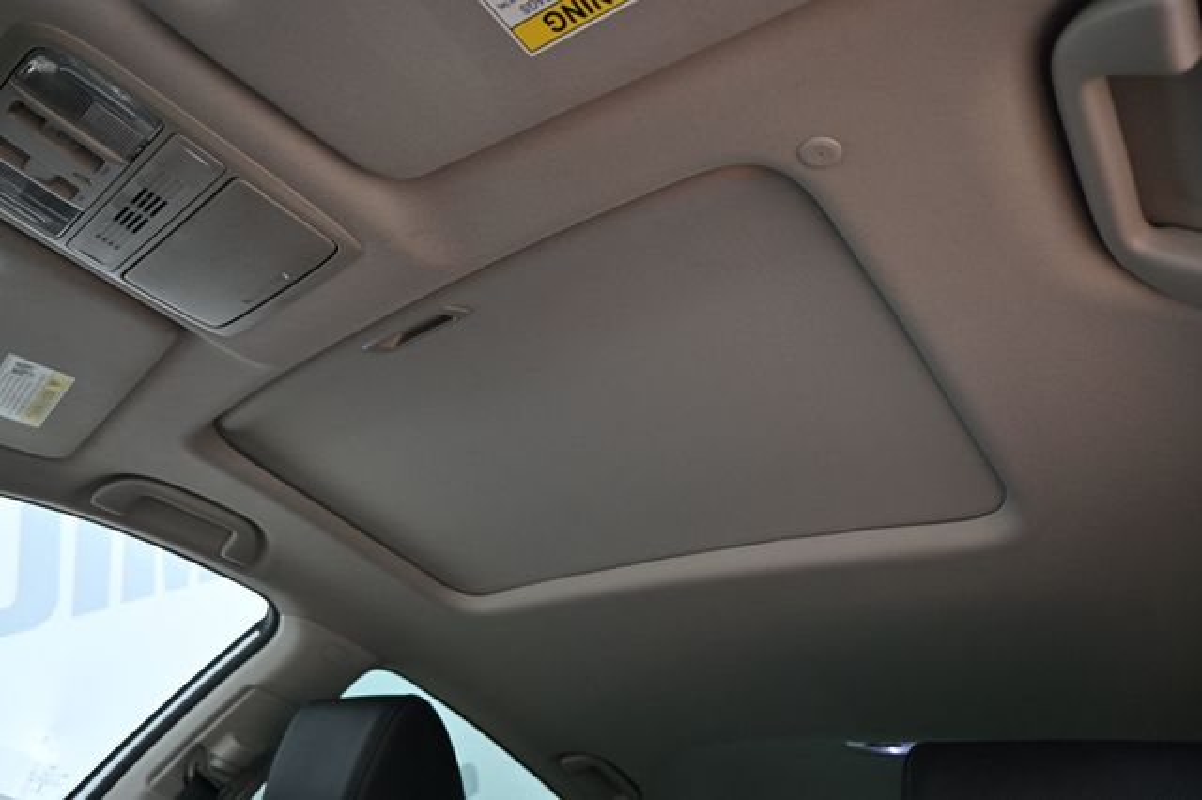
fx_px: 801
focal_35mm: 24
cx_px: 601
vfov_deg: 53.1
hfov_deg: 73.8
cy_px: 400
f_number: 4
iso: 280
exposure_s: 1/250
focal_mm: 16
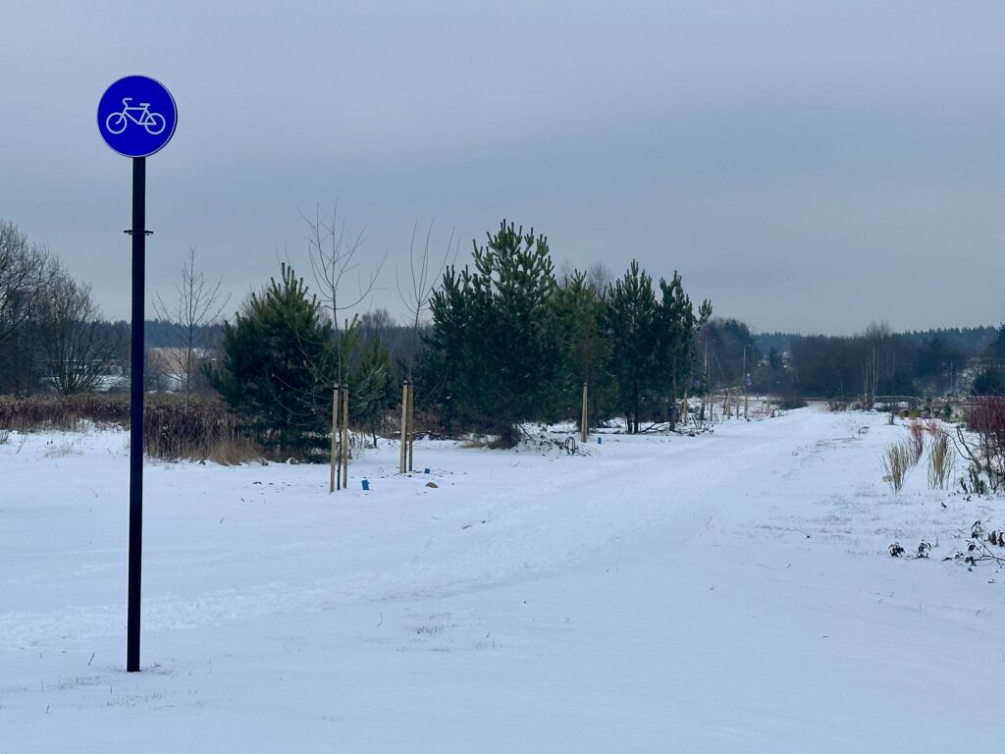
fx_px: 1394
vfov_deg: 30.3
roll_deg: +0.0
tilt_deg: -1.1
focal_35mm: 48
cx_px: 502
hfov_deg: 39.7
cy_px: 377
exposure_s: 1/1815
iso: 64
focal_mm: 6.86
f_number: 1.78
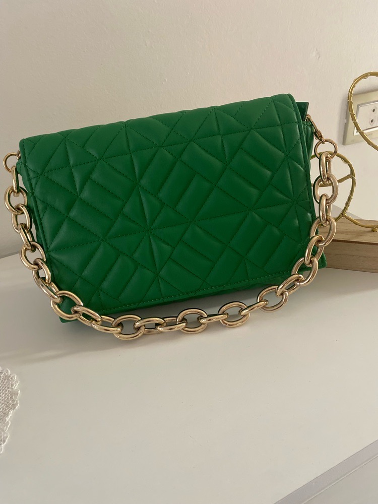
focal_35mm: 26
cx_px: 189
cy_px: 252
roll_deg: +4.9
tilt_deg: -30.9
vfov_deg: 67.3
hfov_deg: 53.1
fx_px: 379
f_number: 1.8
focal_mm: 4.25
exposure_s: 1/47
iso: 500
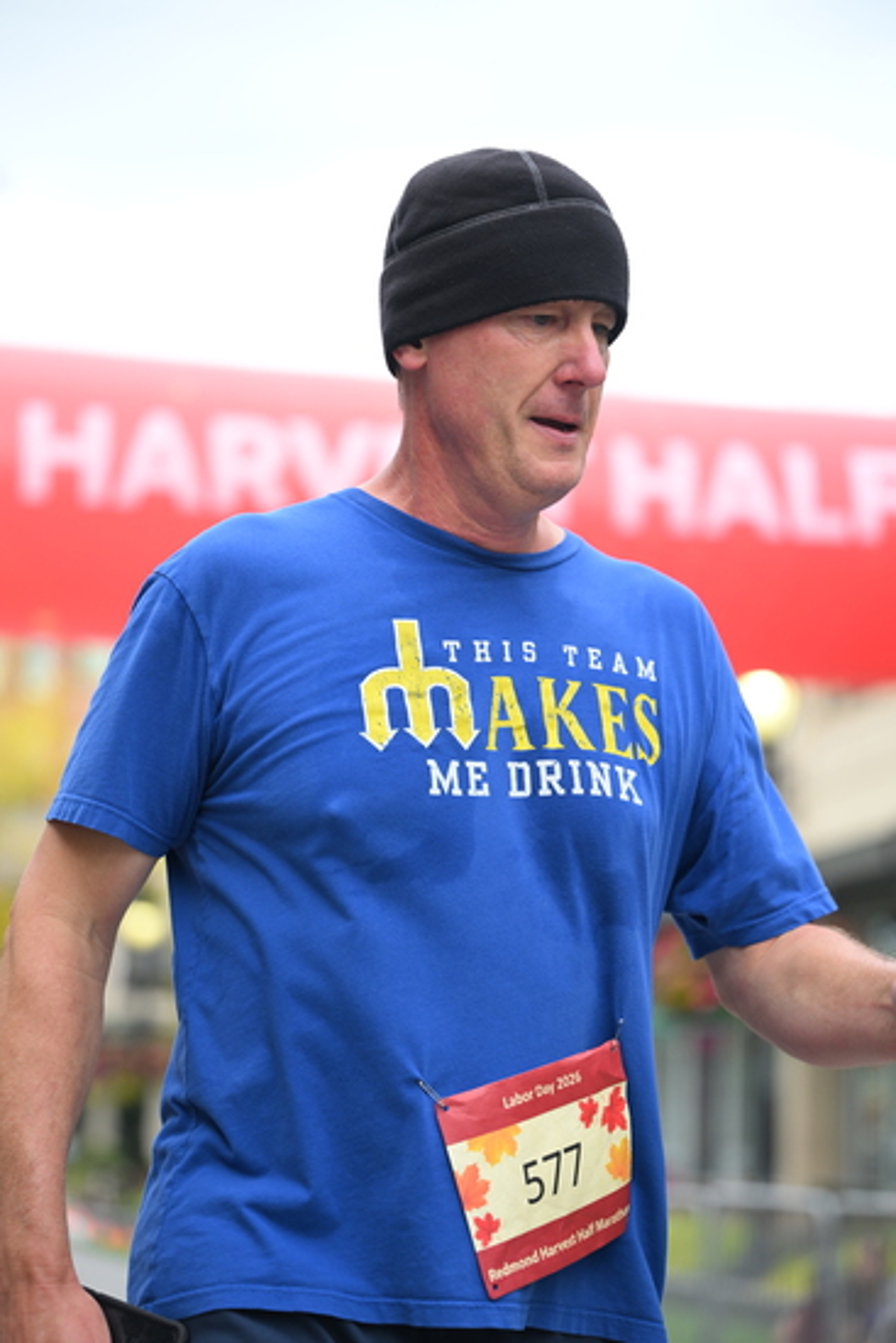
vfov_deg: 21.7
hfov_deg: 14.6
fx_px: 3507
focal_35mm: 94
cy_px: 672
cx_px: 448
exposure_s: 1/1250
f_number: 2.8
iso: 640
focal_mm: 94
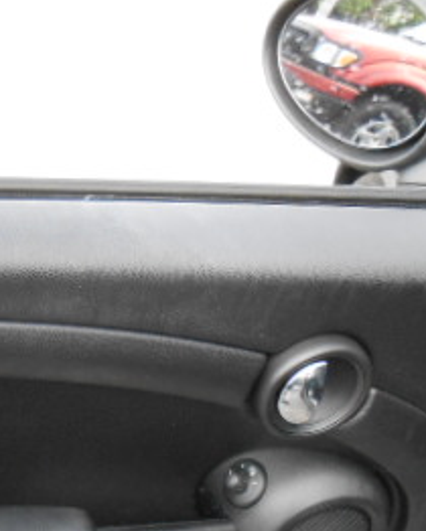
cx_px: 16
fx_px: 976
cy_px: 424
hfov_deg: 23.7
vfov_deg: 29.8
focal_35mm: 62
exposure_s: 1/250
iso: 400
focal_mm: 4.6
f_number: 3.5
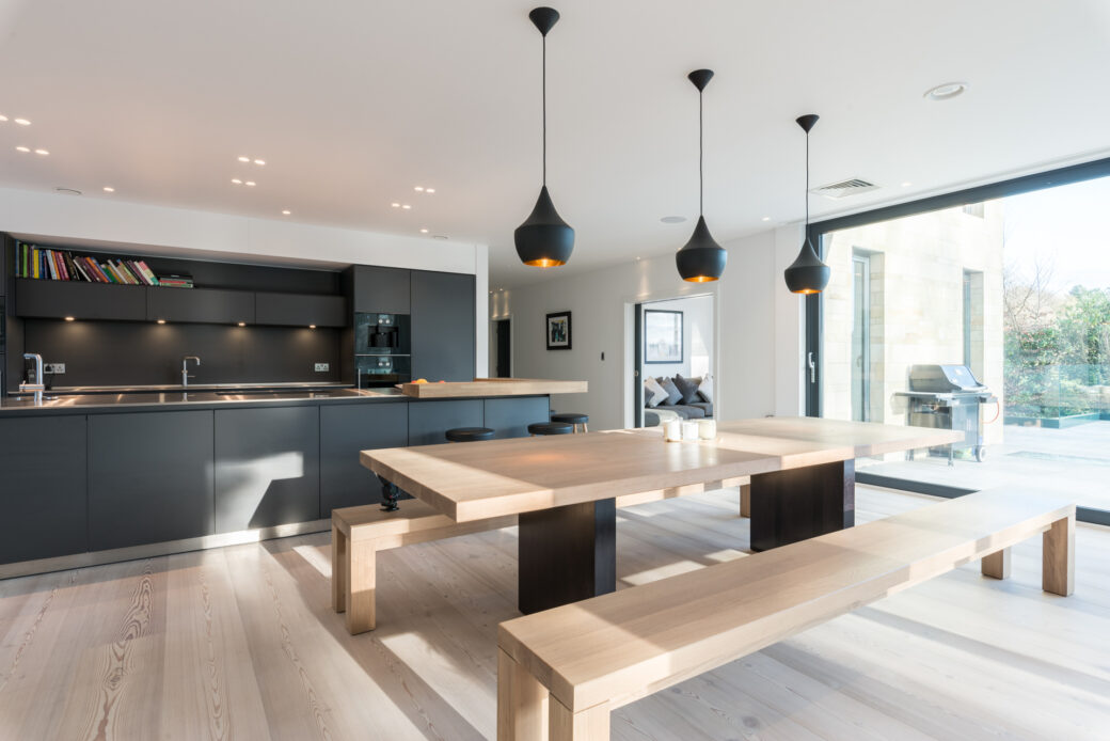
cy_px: 370
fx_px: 586
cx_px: 555
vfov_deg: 64.6
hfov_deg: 86.9
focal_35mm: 19
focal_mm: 19
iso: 100
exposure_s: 1/10
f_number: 11
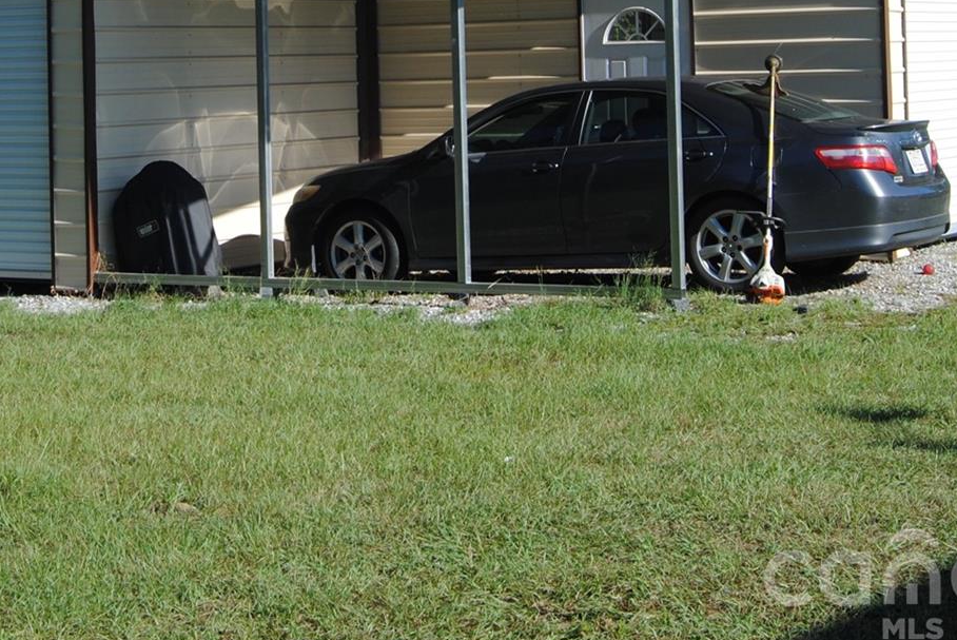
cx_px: 319
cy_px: -64
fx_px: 2341
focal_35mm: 88
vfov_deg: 15.2
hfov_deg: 23.0
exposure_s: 1/250
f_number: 8
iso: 100
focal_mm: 26
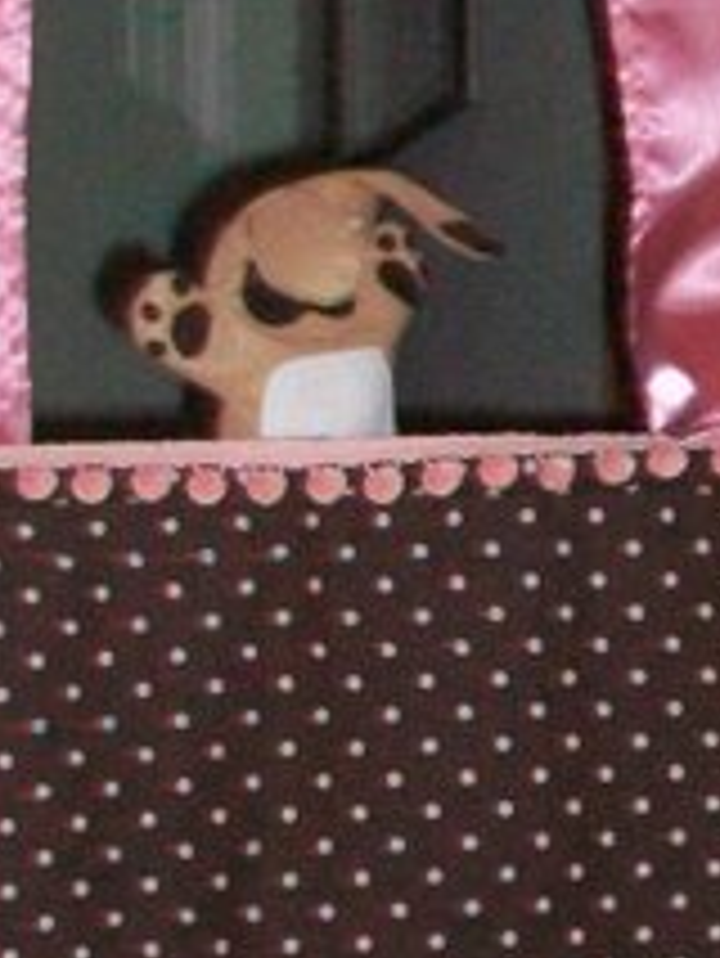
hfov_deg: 8.4
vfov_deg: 11.2
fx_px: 4876
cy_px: 454
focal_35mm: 176
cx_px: 74
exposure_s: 1/160
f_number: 3.6
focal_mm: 8.8
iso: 400
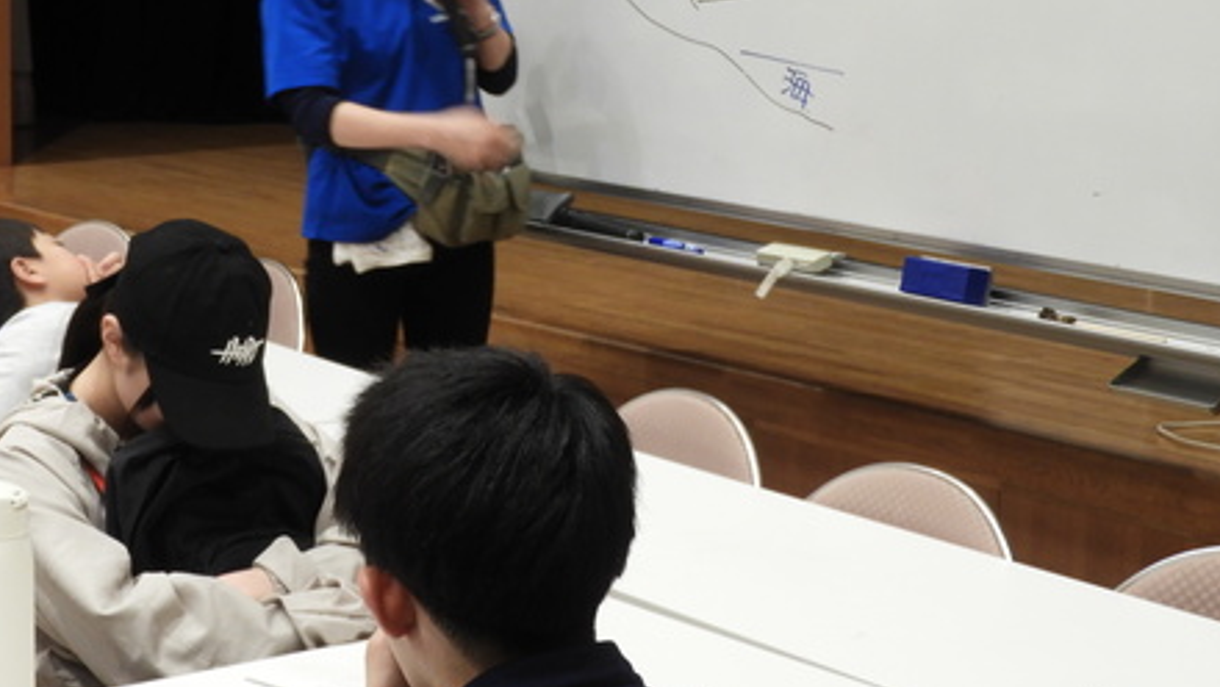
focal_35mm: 95
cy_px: 108
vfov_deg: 12.7
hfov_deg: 22.3
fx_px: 3075
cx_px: 341
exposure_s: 1/30
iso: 200
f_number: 4.2
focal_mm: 10.7
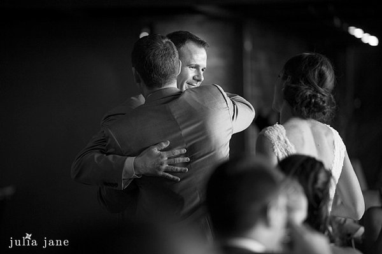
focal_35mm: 175
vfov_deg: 7.8
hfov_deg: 11.8
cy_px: 127
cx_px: 191
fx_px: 1855
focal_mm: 175
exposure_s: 1/400
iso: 1250
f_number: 2.8
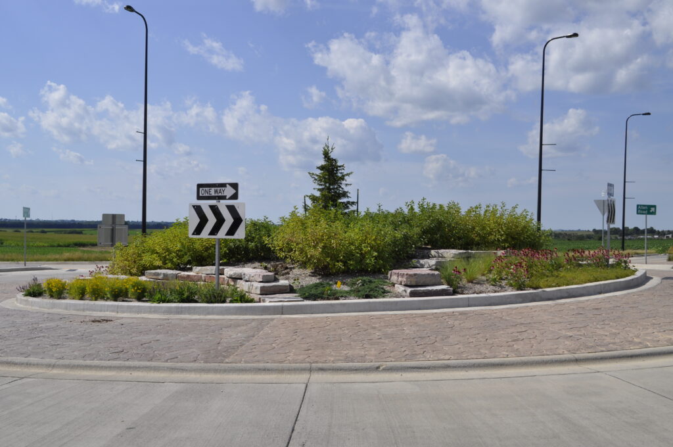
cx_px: 336
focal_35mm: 39
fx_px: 728
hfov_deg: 49.6
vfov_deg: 34.1
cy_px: 224
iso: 200
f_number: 11
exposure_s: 1/500
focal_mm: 26
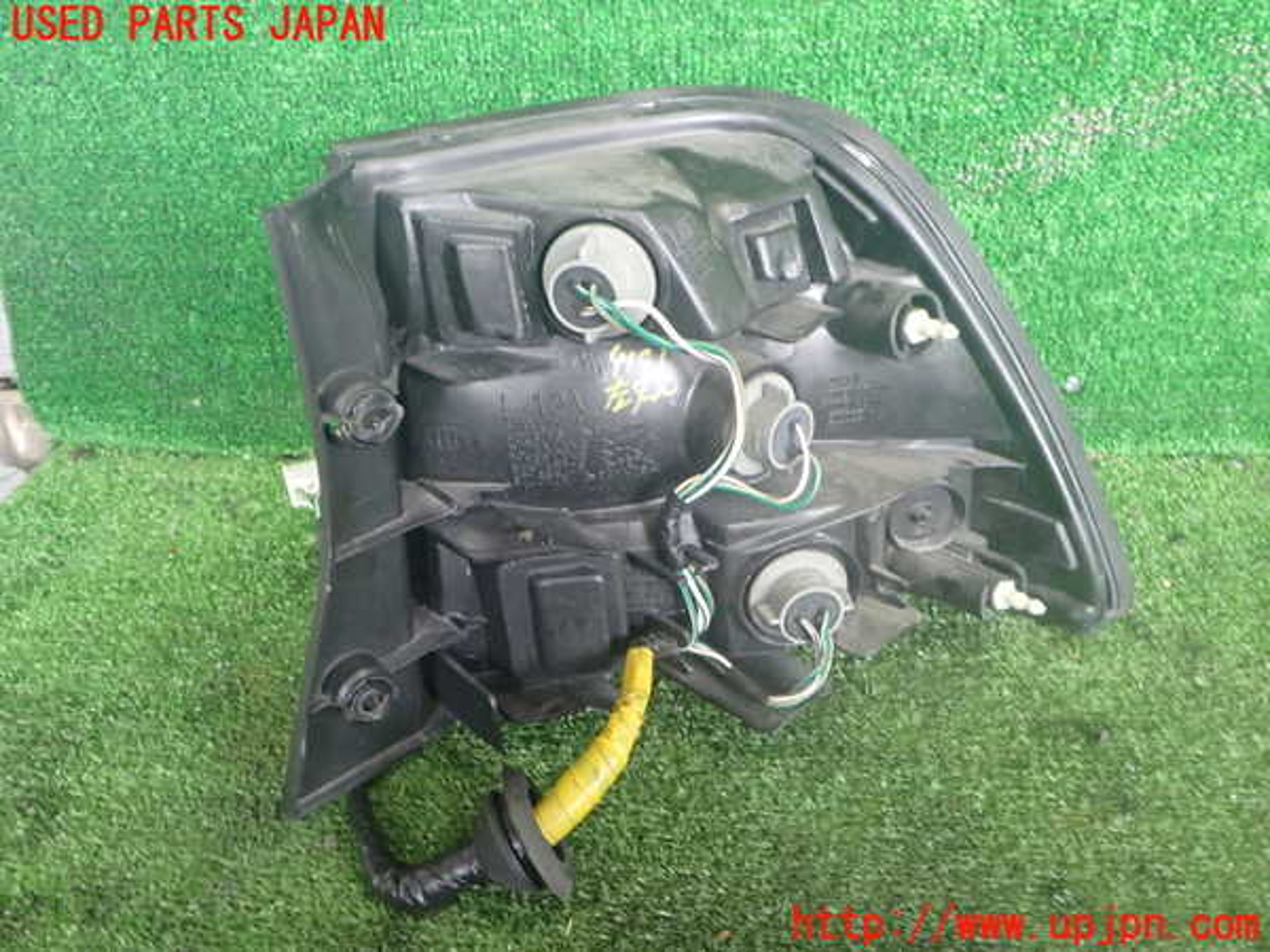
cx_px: 635
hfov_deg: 60.0
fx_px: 1101
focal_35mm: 30
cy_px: 476
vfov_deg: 46.8
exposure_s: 1/60
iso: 500
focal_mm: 5.4
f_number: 2.3
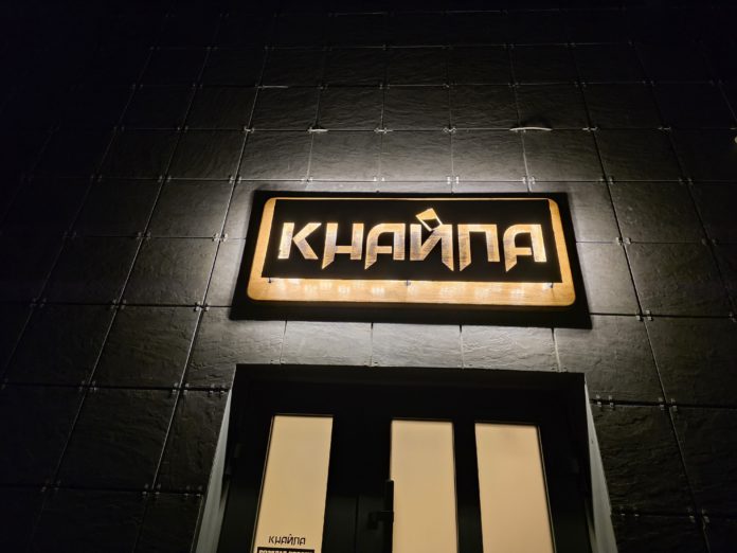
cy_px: 276
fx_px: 490
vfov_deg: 58.9
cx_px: 368
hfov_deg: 73.9
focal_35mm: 23
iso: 640
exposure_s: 1/100
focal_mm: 6.3
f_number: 1.7
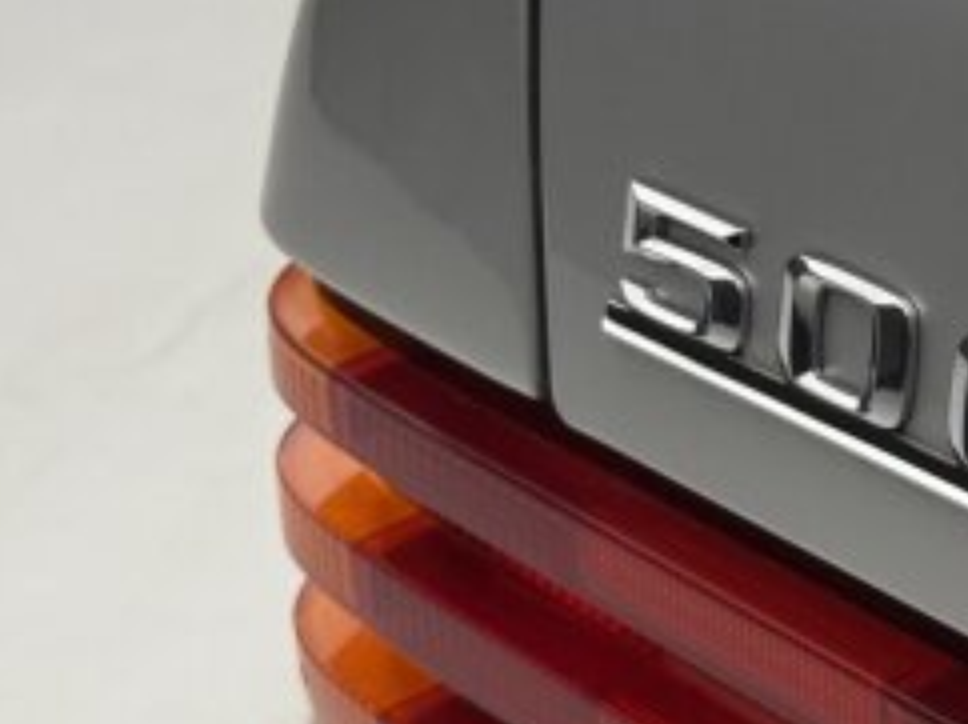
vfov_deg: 11.6
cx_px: 1272
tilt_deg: -26.5
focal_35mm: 127
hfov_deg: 14.8
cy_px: 540
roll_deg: -1.4
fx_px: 3548
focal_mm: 6.76
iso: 100
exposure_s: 1/91
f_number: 1.78
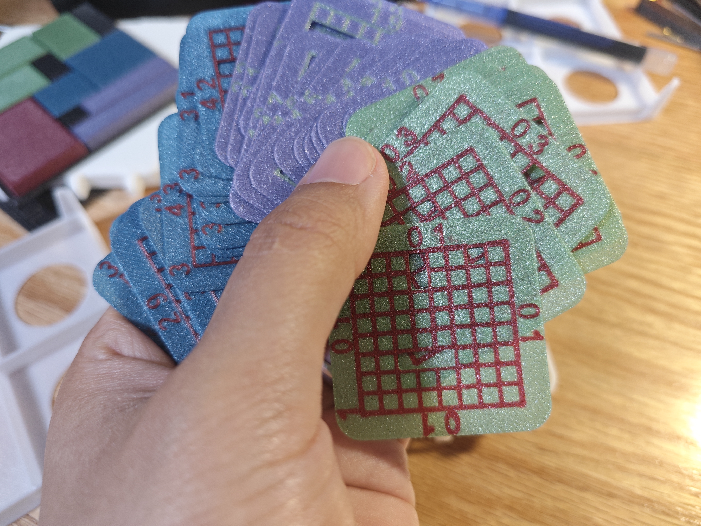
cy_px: 263
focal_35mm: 23
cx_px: 350
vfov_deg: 58.9
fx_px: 466
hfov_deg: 73.9
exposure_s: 1/50
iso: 320
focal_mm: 5.43
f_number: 1.8
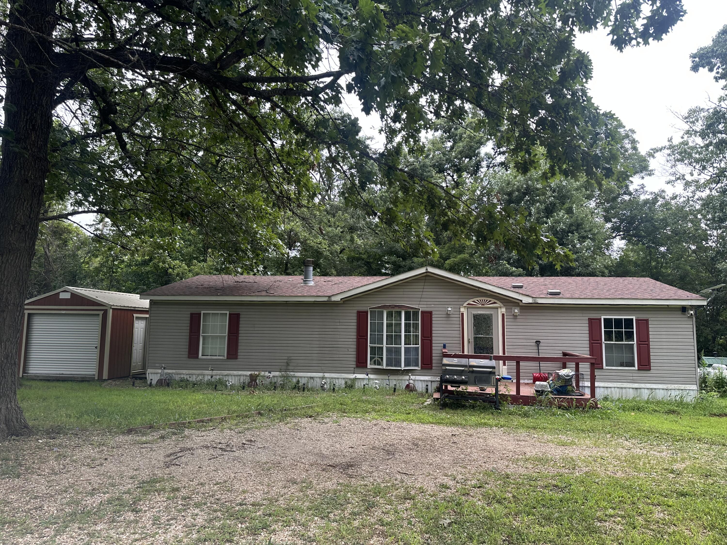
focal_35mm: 24
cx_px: 364
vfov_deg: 56.8
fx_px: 504
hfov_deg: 71.6
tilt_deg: +6.4
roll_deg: -1.2
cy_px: 272
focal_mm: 6.86
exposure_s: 1/491
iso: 80
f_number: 1.78
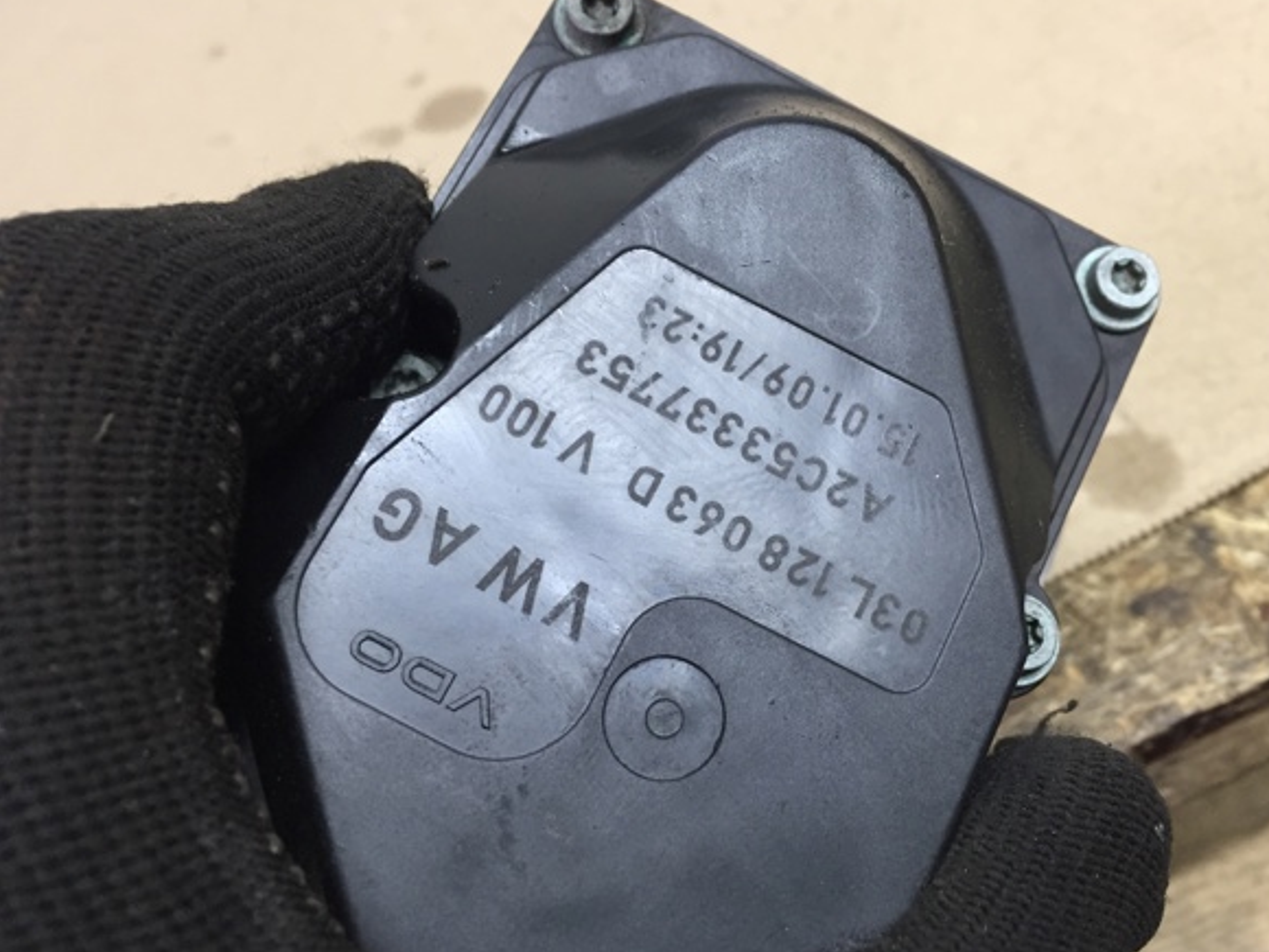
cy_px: 501
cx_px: 698
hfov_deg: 56.7
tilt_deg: -46.3
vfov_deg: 44.1
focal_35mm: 32
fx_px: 1173
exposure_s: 1/33
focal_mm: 4.15
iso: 80
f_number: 2.2
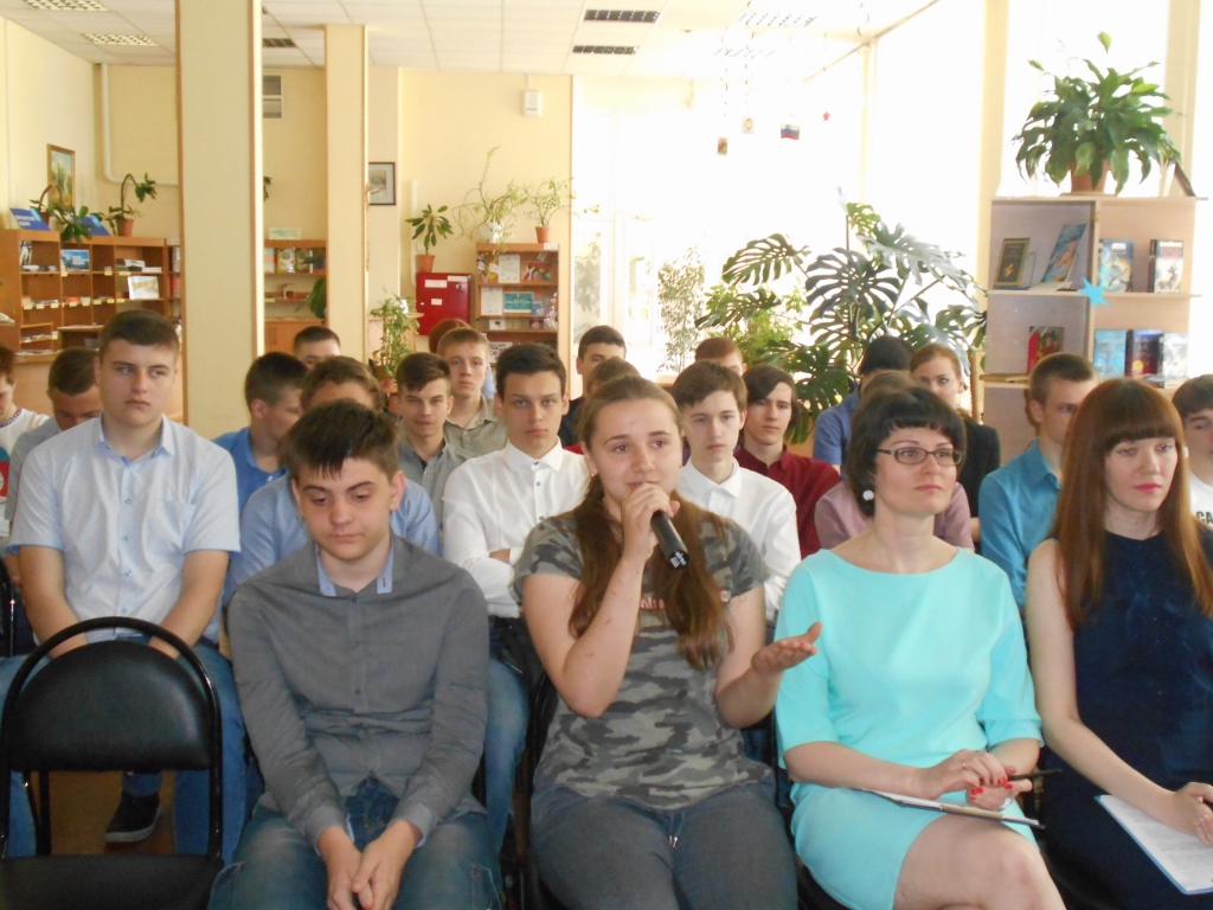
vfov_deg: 32.9
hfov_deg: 42.9
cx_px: 606
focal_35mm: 44
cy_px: 455
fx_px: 1542
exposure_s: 1/30
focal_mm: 7.7
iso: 640
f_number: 4.2
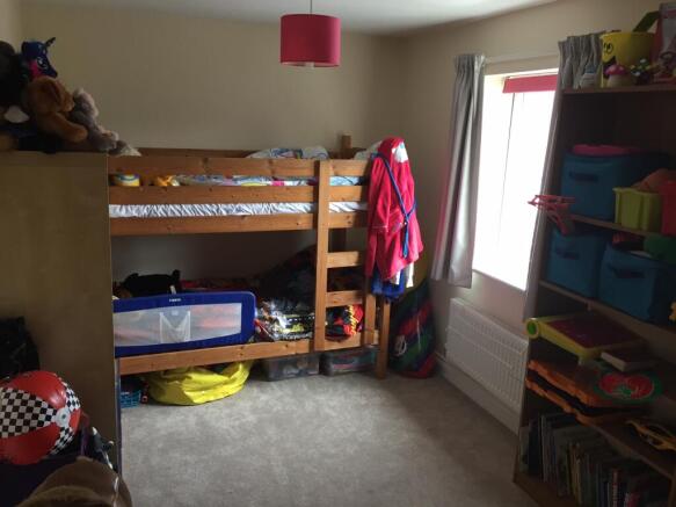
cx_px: 338
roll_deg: -2.7
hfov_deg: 61.7
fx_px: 566
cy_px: 254
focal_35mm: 29
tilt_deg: -14.8
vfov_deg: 48.2
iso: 125
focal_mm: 4.15
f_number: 2.2
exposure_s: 1/33
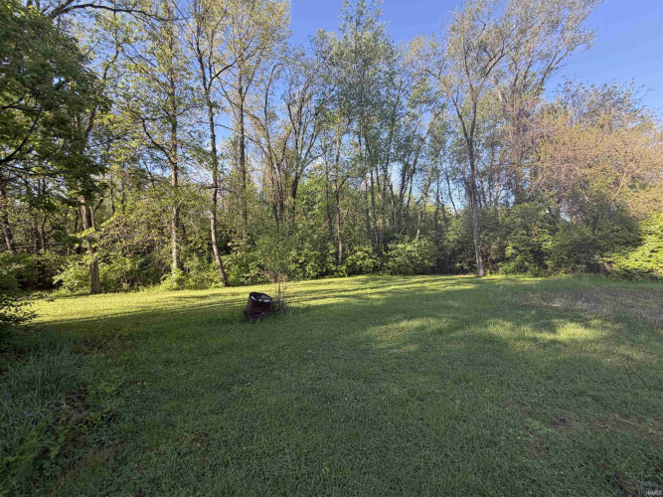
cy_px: 248
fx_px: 268
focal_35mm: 14
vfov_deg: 85.7
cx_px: 332
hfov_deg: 102.1
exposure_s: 1/168
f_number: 2.2
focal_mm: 2.22
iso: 40
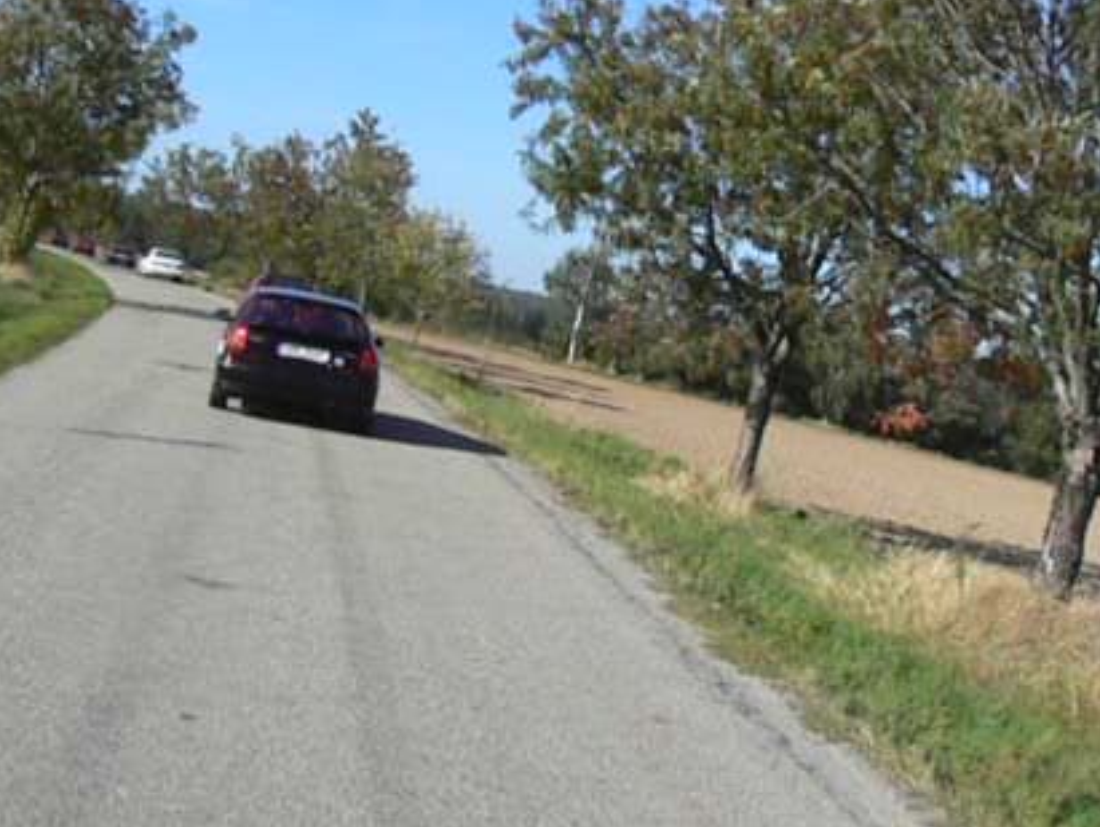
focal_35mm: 56
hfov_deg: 34.3
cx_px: 506
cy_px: 321
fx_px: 1781
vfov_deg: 26.1
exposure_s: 1/1000
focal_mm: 6
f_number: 8
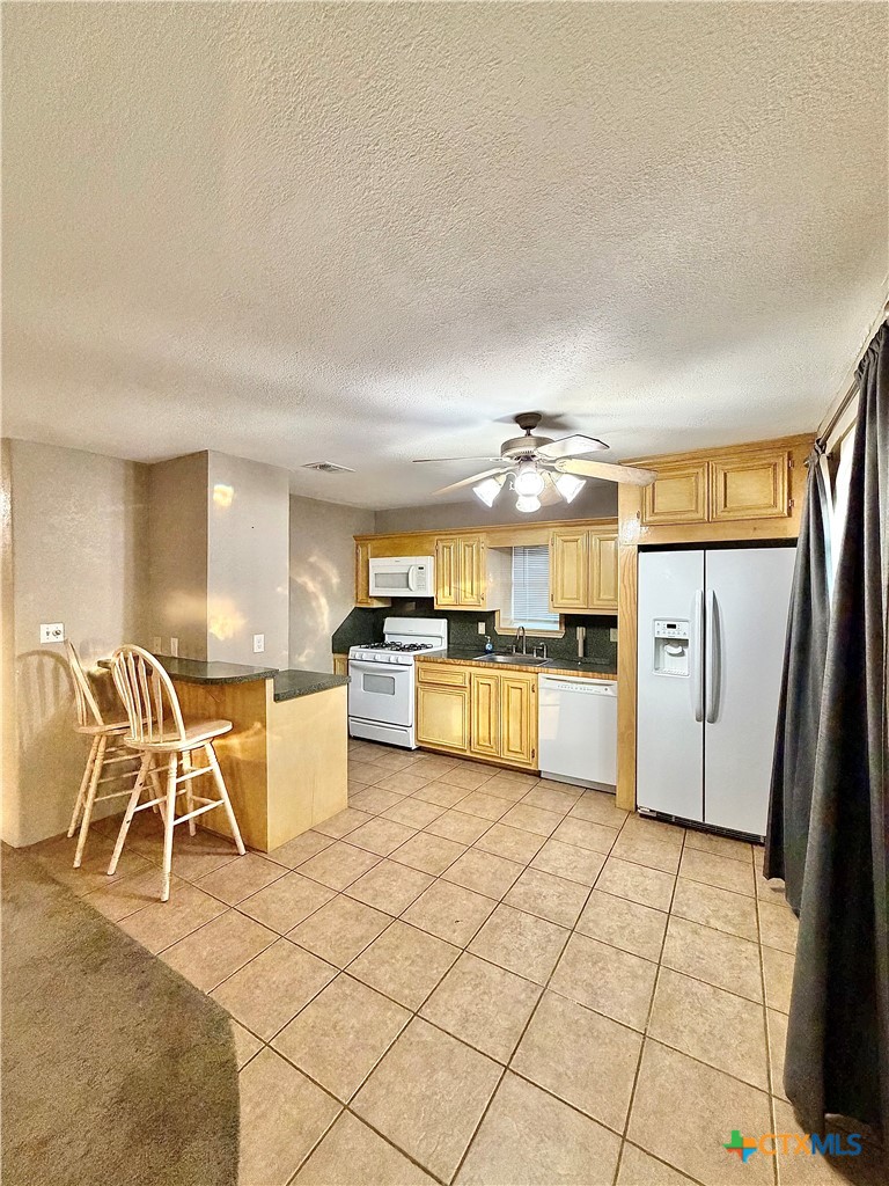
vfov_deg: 102.1
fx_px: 479
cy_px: 593
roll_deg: -1.0
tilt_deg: +0.0
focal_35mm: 14
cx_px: 444
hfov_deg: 85.7
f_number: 2.2
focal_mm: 2.22
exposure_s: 1/60
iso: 500
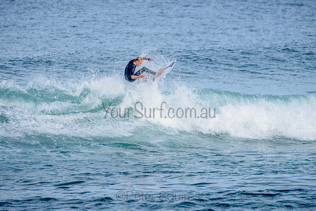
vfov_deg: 2.2
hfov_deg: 3.4
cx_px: 158
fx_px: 5373
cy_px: 106
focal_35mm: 612
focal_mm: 500
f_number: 5.6
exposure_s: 1/1250
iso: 250
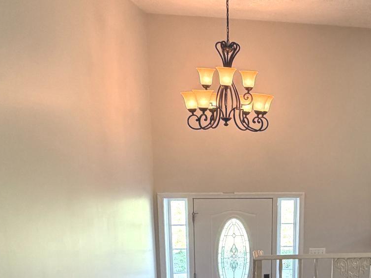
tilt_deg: -9.3
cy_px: 187
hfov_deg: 45.2
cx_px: 323
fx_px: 407
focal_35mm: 38
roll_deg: -1.7
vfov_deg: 37.3
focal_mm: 2.22
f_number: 2.2
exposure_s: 1/120
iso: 320
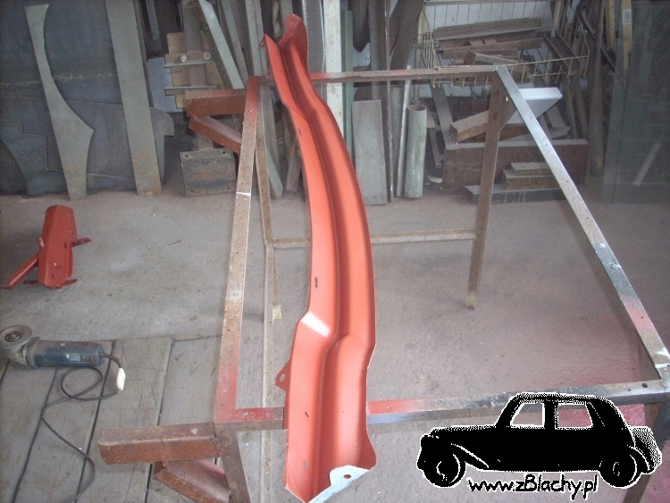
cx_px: 335
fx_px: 716
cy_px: 252
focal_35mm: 37
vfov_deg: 38.7
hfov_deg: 50.1
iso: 259
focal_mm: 6.2
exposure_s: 1/30
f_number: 2.8
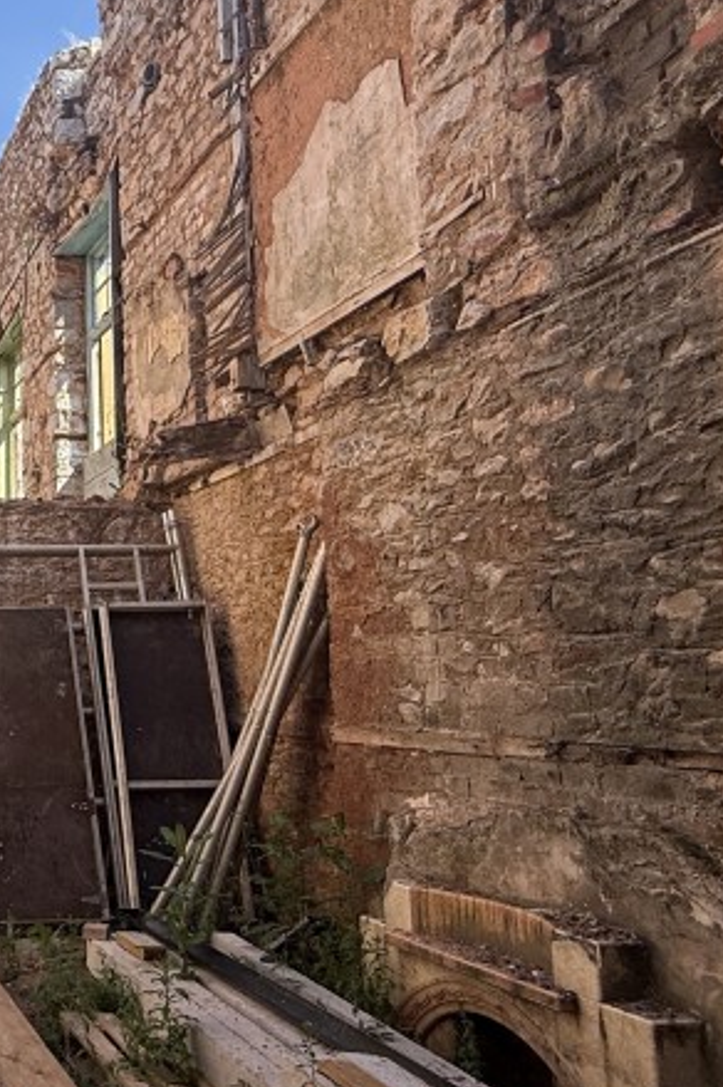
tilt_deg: +7.3
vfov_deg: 55.8
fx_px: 1026
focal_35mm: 34
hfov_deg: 32.6
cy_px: 567
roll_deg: -1.1
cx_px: -129
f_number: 2.2
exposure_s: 1/942
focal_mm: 2.22
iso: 50
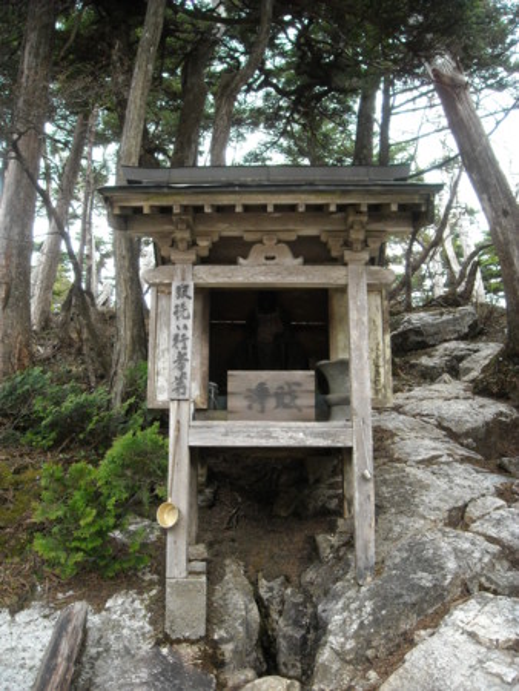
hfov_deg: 40.7
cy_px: 346
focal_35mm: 35
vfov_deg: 52.6
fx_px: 699
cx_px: 260
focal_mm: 5.7
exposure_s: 1/184
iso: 218
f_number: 2.8
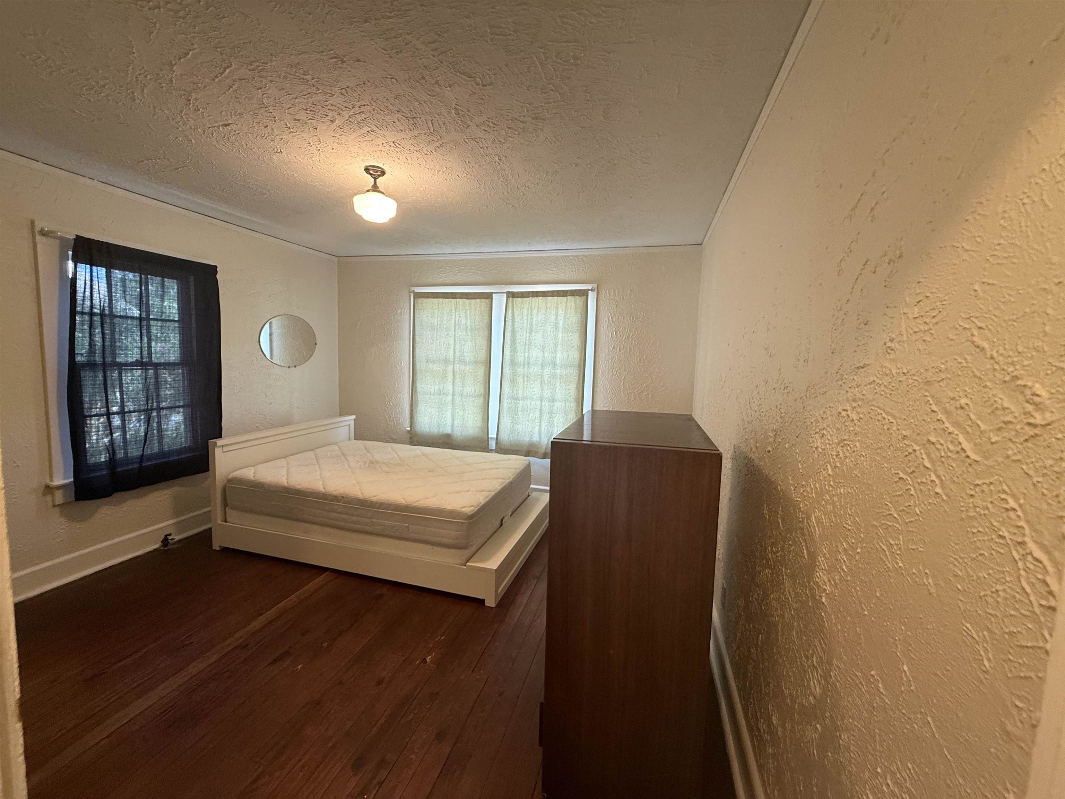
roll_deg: -2.0
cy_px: 400
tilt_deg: -4.9
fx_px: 431
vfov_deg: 85.7
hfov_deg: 102.1
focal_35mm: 14
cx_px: 532
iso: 250
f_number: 2.2
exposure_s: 1/60
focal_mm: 2.22
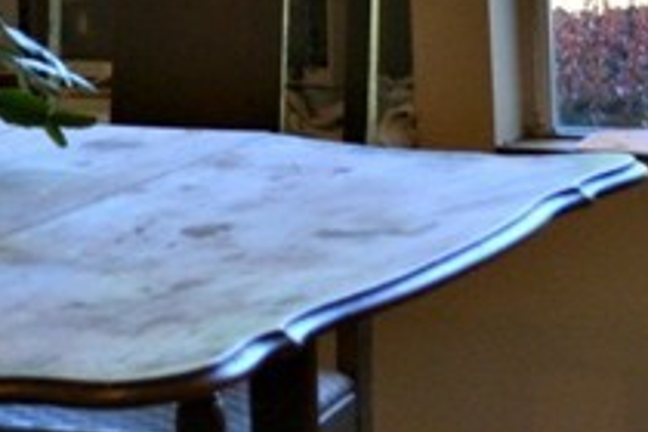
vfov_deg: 6.2
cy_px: -284
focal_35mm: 217
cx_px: 34
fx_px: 3906
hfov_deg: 9.4
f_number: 5
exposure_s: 1/100
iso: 400
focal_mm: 28
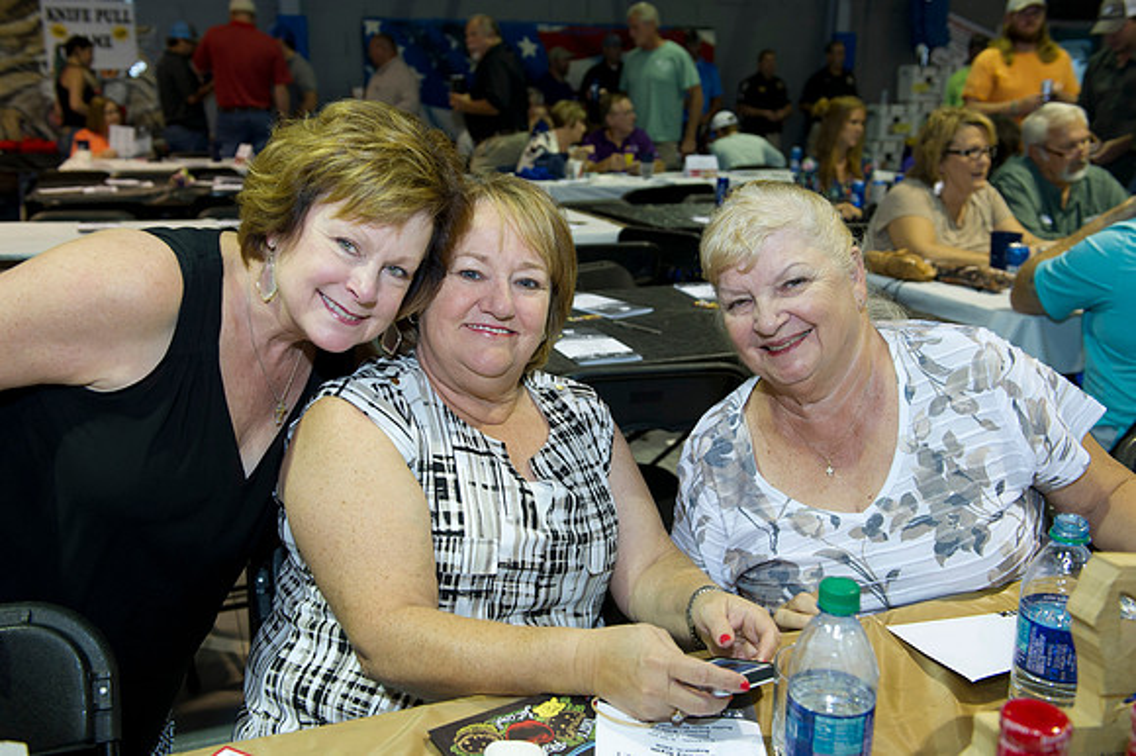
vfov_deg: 37.8
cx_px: 568
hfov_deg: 54.5
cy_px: 378
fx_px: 1104
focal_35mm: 35
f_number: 5
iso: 1250
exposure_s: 1/60
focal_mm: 35
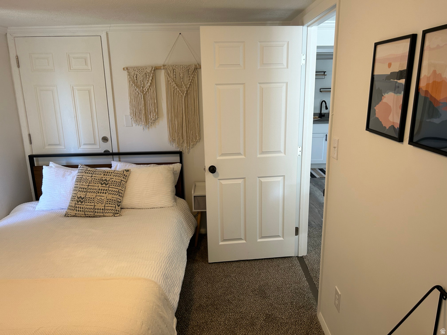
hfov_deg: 67.3
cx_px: 224
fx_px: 336
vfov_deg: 53.1
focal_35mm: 26
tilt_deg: -12.9
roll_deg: +1.1
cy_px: 168
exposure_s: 1/60
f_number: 1.5
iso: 80
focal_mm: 5.7
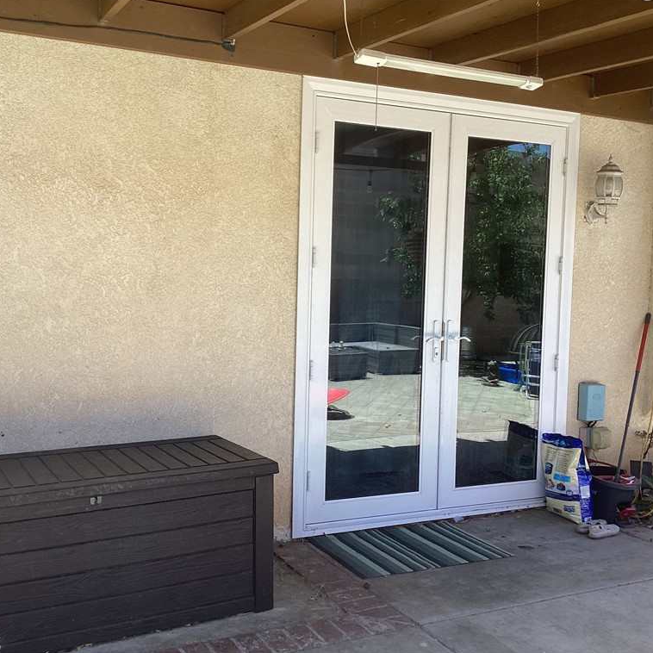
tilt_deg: -4.1
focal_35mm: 37
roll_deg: -0.8
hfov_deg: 44.8
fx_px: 790
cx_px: 283
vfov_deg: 44.9
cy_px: 325
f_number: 2.4
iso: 25
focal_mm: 3.3
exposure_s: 1/357
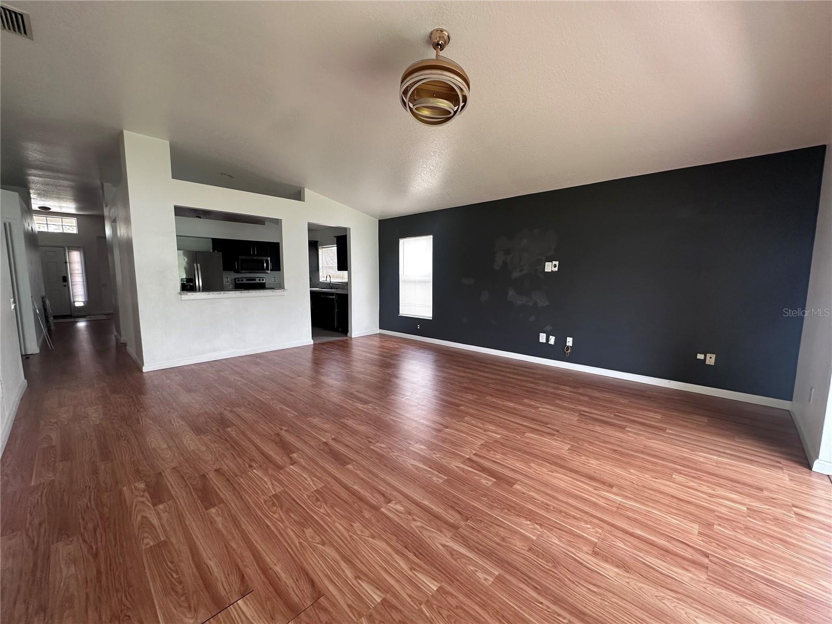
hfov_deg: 102.1
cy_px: 312
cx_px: 416
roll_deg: -0.4
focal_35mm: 14
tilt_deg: -6.7
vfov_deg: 85.7
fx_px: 336
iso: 125
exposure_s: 1/99
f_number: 2.2
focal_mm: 2.22
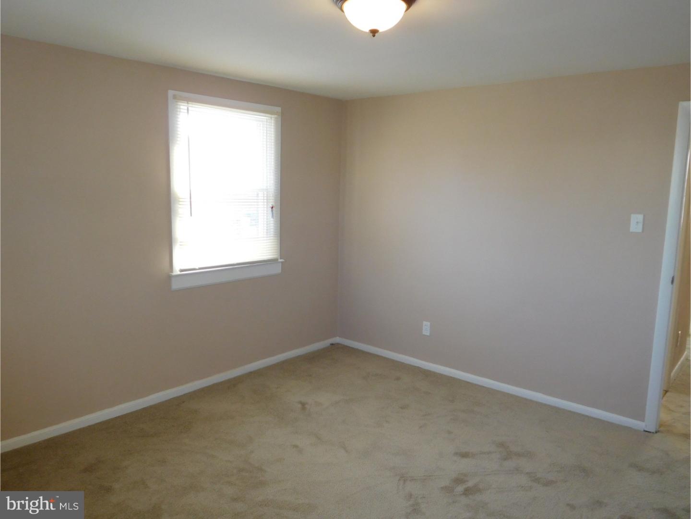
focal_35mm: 25
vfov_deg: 54.9
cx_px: 346
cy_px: 260
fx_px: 499
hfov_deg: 69.4
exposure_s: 1/30
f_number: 3.4
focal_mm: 4.5
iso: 200
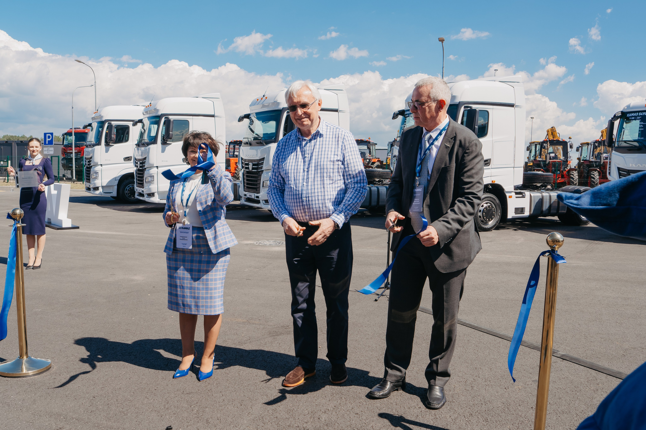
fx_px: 502
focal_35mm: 28
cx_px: 323
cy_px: 215
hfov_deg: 65.5
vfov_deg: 46.4
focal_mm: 28
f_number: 13
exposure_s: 1/125
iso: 160
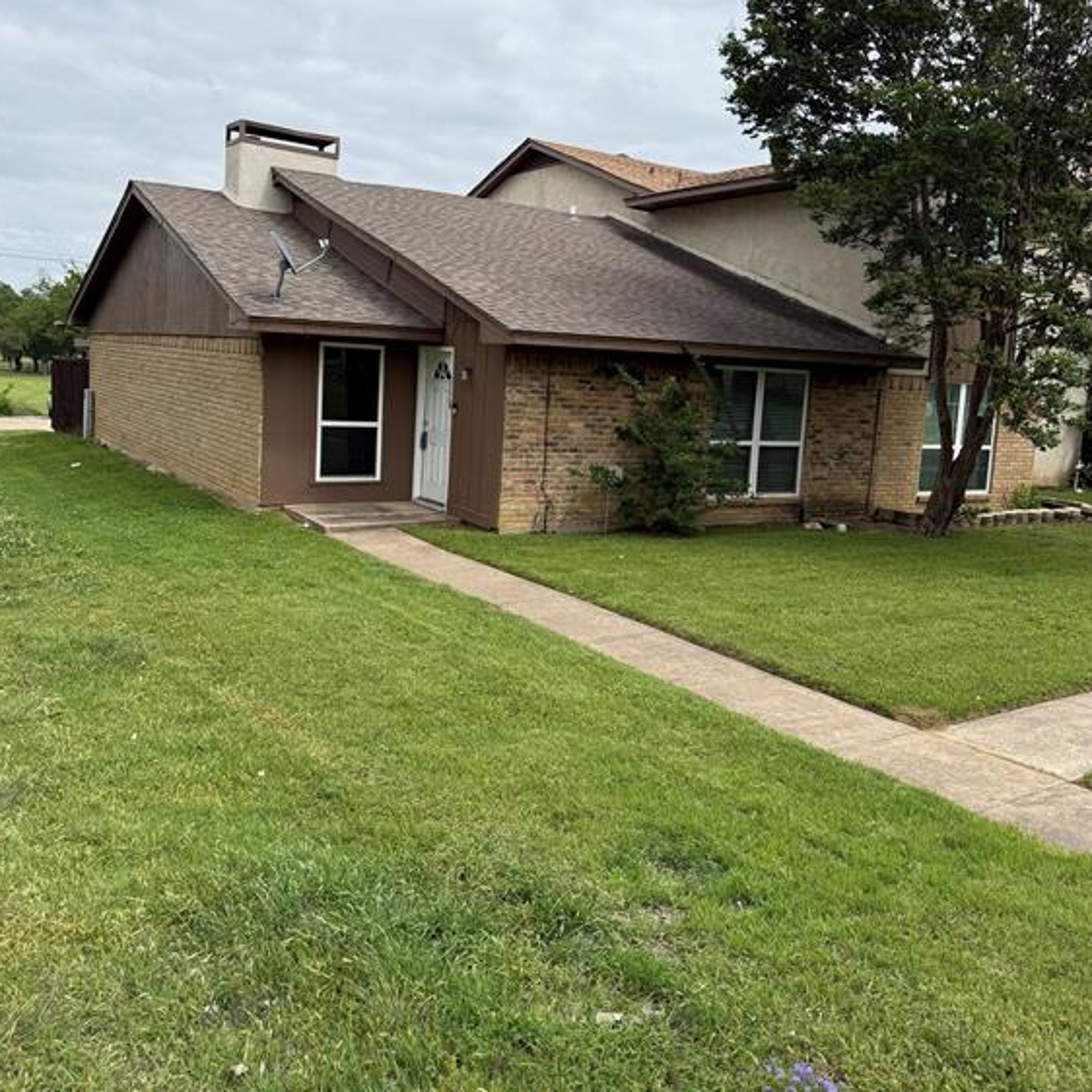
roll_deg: -4.6
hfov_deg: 55.6
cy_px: 478
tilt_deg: -4.7
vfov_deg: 55.5
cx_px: 550
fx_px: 1035
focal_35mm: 29
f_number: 1.78
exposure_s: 1/4975
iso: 80
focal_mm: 6.76
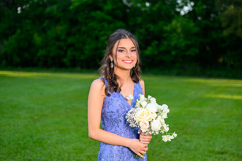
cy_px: 80
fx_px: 444
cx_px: 121
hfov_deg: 30.5
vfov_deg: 20.6
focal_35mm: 66
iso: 100
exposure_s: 1/250
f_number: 2.8
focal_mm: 62
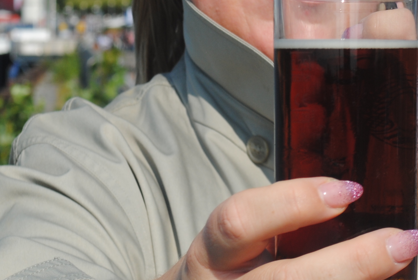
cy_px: -32
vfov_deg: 7.3
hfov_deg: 10.9
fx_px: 2186
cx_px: 193
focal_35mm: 188
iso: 100
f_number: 9
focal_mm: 48
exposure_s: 1/320
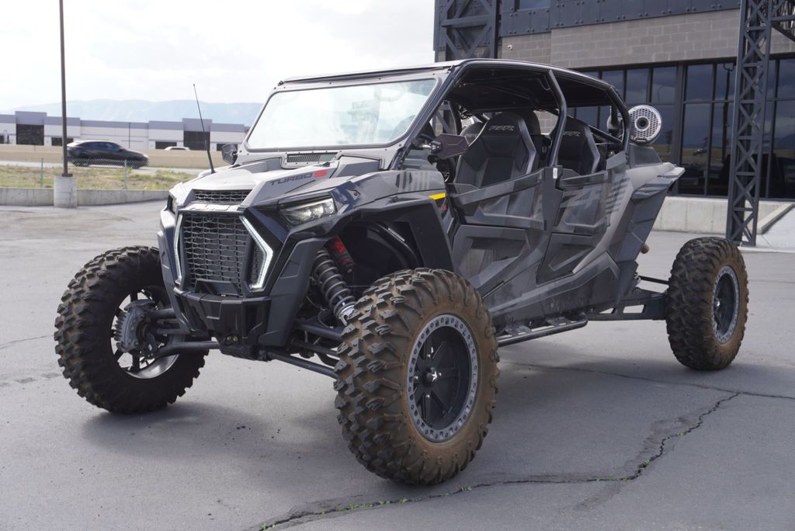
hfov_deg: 44.9
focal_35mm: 44
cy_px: 266
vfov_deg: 30.9
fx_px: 961
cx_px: 398
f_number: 6.3
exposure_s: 1/125
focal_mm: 29
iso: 100
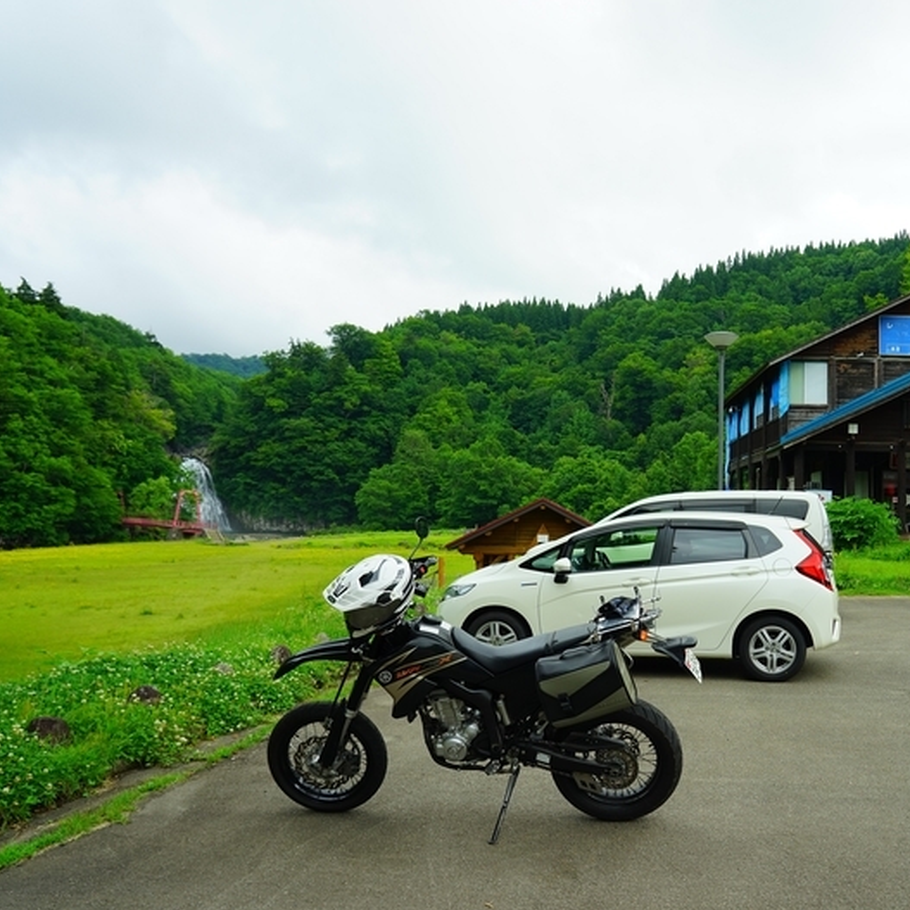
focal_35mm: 31
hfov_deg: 51.4
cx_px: 622
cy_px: 459
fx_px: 922
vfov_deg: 52.5
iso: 100
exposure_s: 1/90
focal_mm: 24
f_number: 6.7
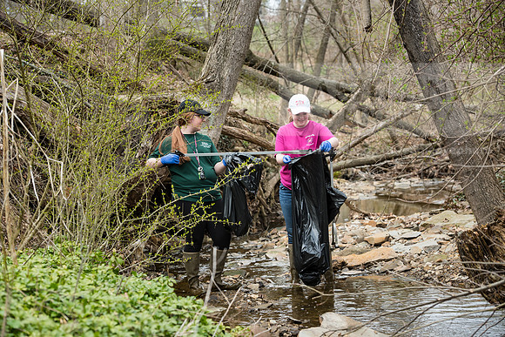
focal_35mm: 102
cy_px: 168
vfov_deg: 13.4
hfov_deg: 20.0
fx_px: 1431
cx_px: 252
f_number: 6.3
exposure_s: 1/320
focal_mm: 102
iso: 320
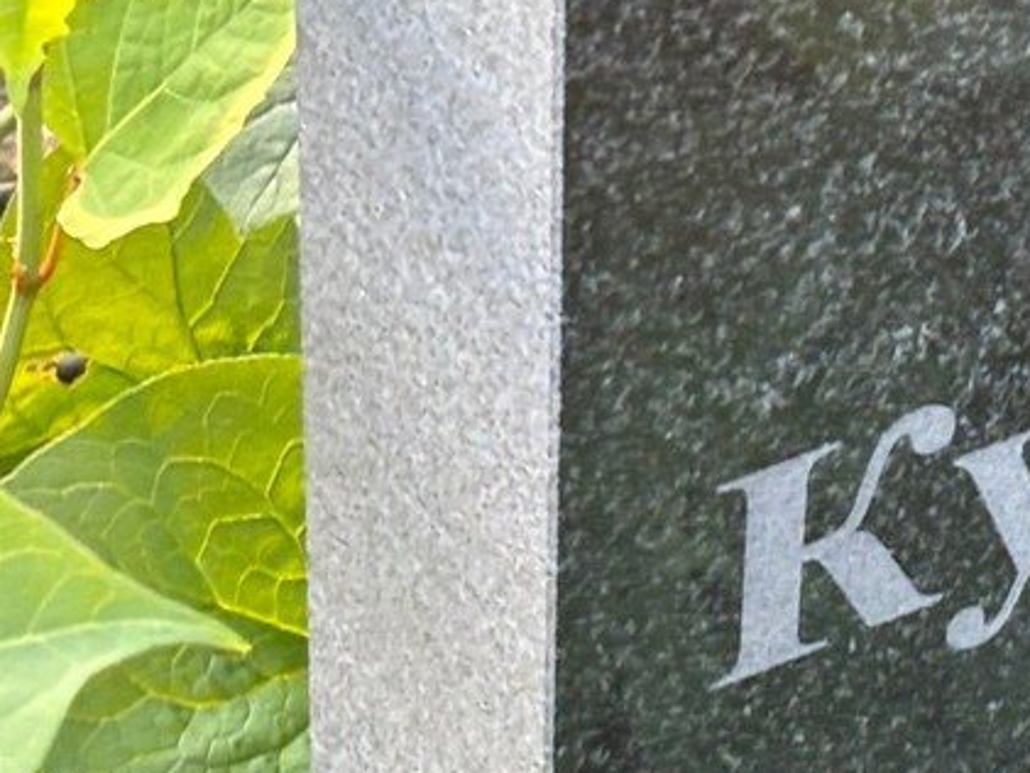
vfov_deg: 8.3
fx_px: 5298
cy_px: 563
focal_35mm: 178
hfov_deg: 10.8
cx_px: 1409
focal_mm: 5.96
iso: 64
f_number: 1.6
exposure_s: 1/60
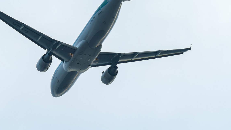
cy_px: 44
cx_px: 93
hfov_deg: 4.9
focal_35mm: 443
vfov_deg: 2.7
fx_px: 2713
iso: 100
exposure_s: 1/320
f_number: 6.3
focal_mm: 200
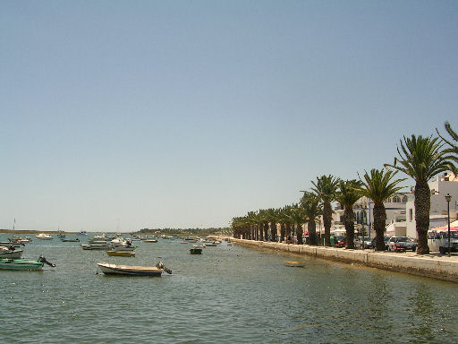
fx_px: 503
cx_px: 229
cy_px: 172
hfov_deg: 49.0
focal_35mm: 38
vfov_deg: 37.7
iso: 50
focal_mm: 5.8
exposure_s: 1/359
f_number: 5.6
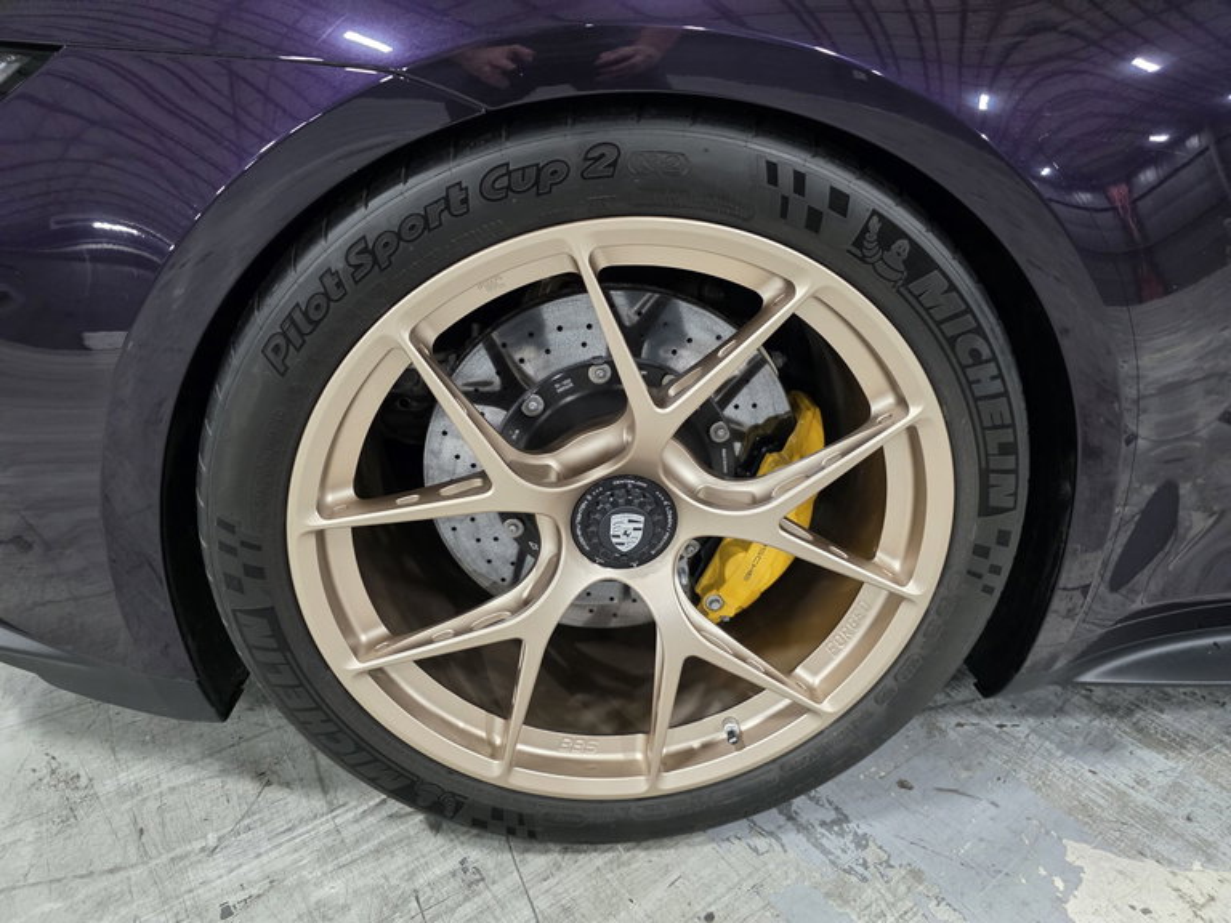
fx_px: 818
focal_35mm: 23
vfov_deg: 58.9
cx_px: 616
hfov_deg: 73.9
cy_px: 462
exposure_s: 1/120
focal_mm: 6.3
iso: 1250
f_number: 1.7
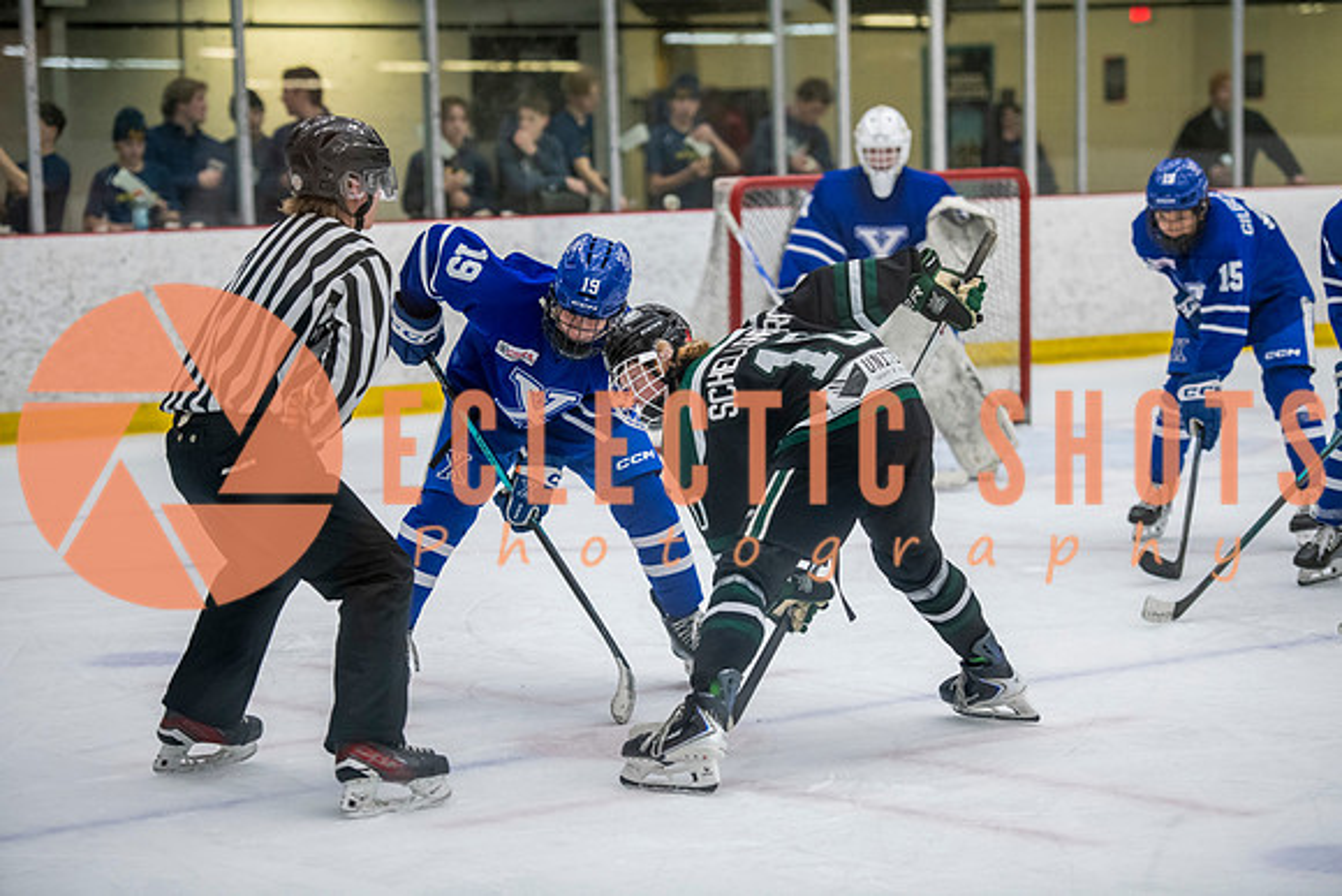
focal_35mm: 111
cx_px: 671
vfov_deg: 12.3
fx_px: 4147
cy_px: 448
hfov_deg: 18.4
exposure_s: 1/640
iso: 2000
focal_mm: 110
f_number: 3.2
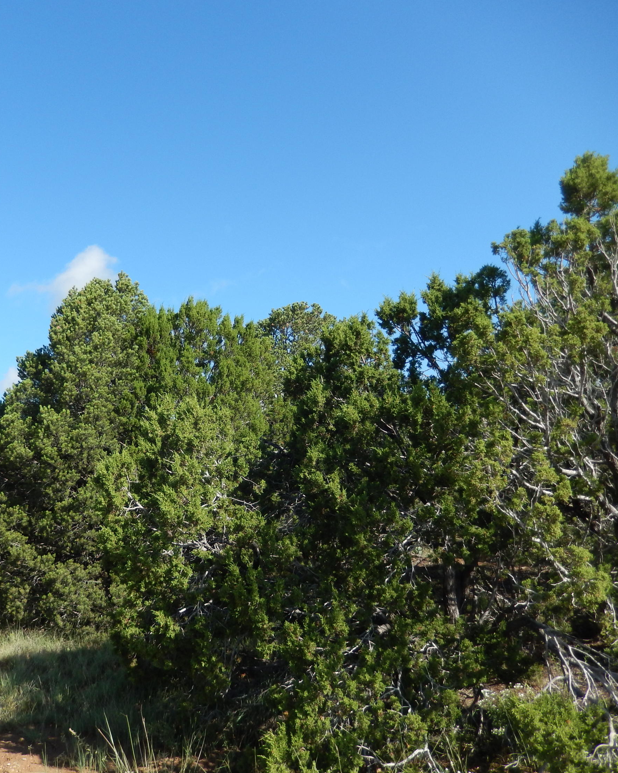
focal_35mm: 33
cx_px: 212
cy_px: 383
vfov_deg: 54.2
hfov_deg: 44.0
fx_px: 754
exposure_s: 1/800
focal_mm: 4.5
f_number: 3.4
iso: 125
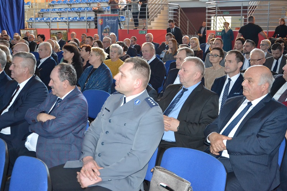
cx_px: 144
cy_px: 96
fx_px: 359
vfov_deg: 29.9
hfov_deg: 43.6
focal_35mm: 45
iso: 3200
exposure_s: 1/60
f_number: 4.2
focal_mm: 30
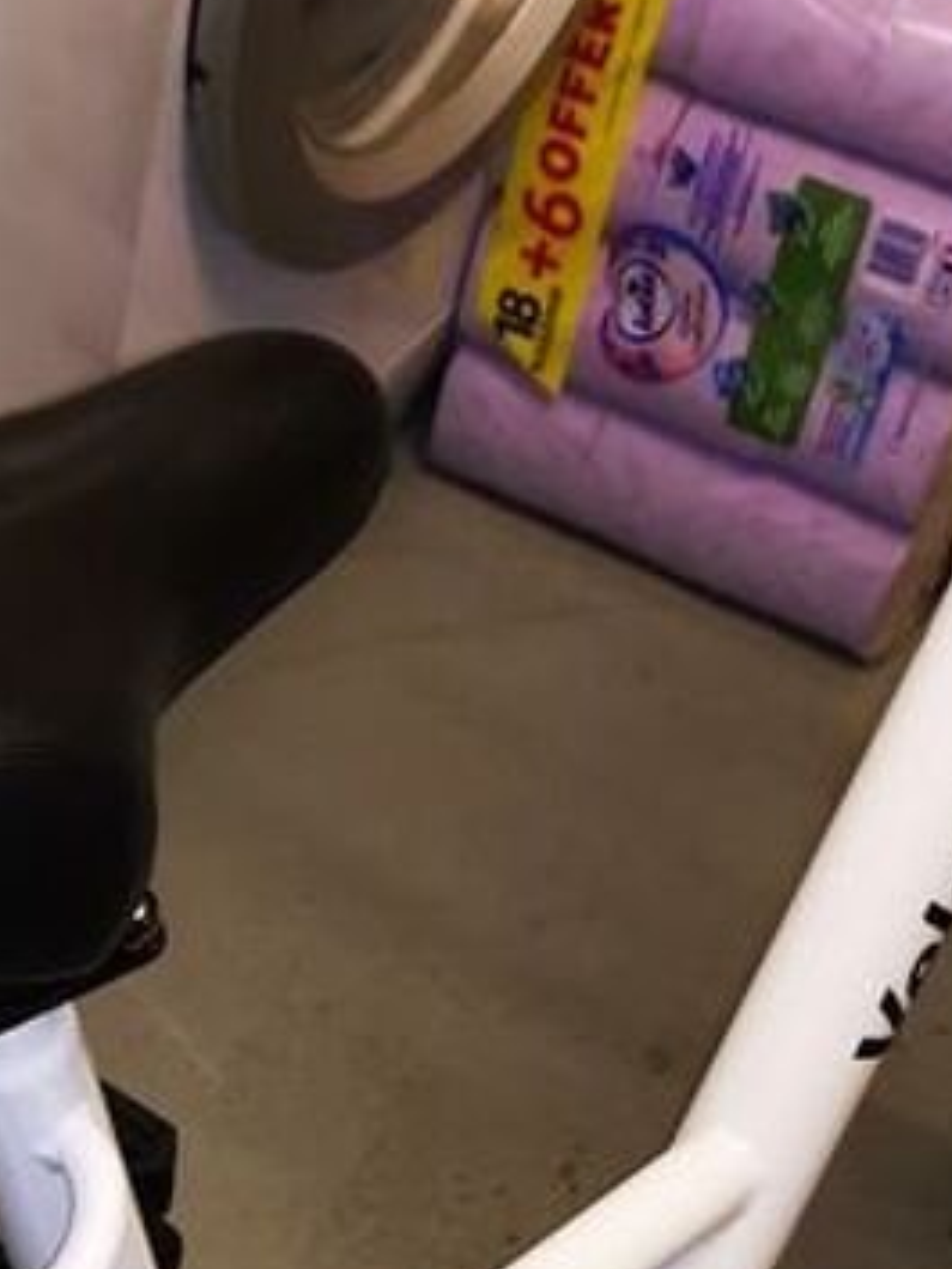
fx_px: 3738
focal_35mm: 102
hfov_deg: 14.2
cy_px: 1361
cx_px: -72
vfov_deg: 18.6
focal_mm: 5.58
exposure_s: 1/50
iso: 320
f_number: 1.8
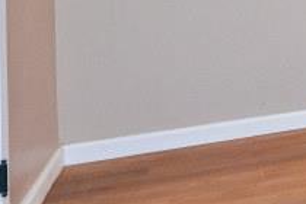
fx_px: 850
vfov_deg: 12.7
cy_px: -137
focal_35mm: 100
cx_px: 883
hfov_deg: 11.9
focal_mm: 14
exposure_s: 1/60
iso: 360
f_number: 4
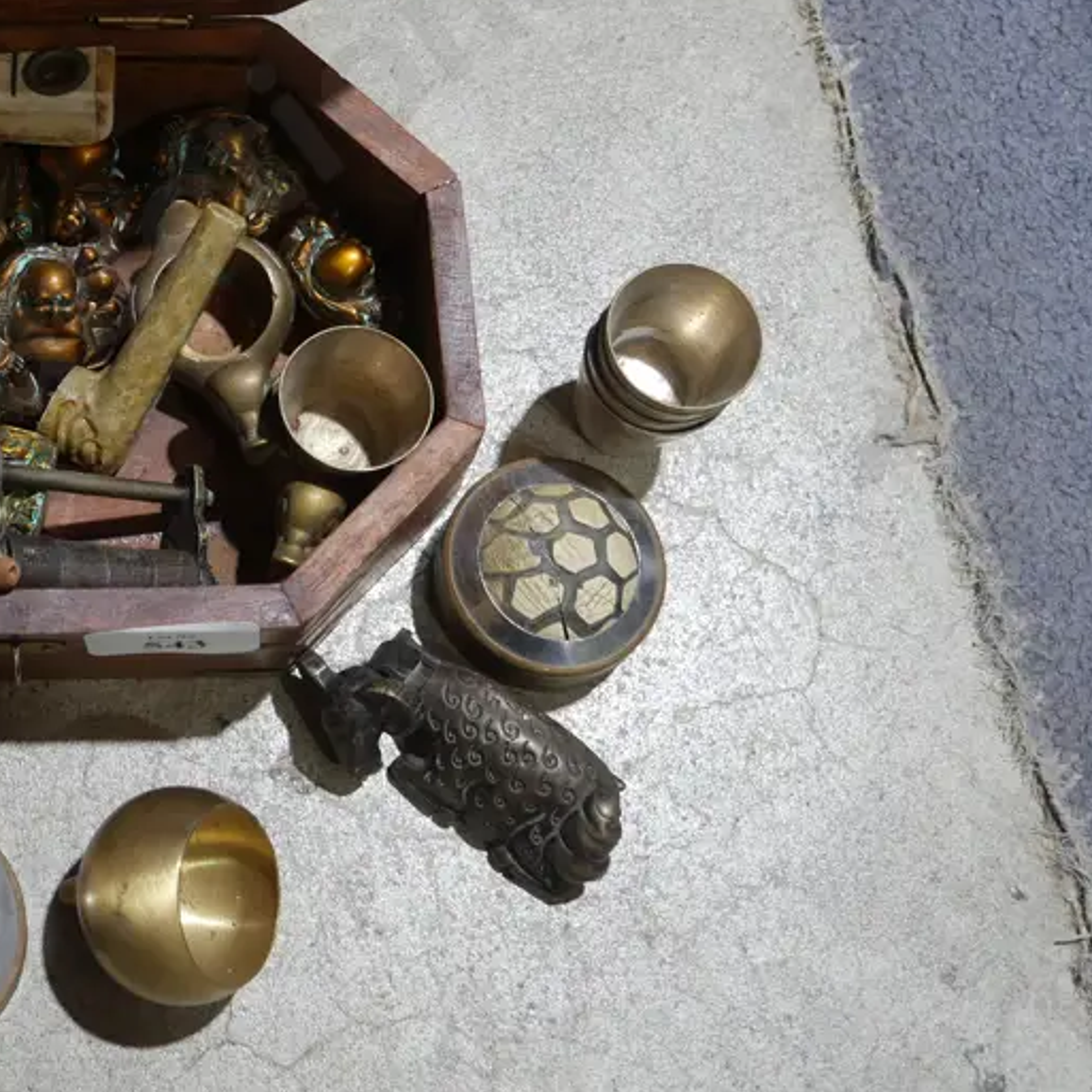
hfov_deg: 27.6
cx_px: 117
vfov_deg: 28.2
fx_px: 2141
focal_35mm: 60
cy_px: 277
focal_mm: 17
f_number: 4
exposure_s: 1/60
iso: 400
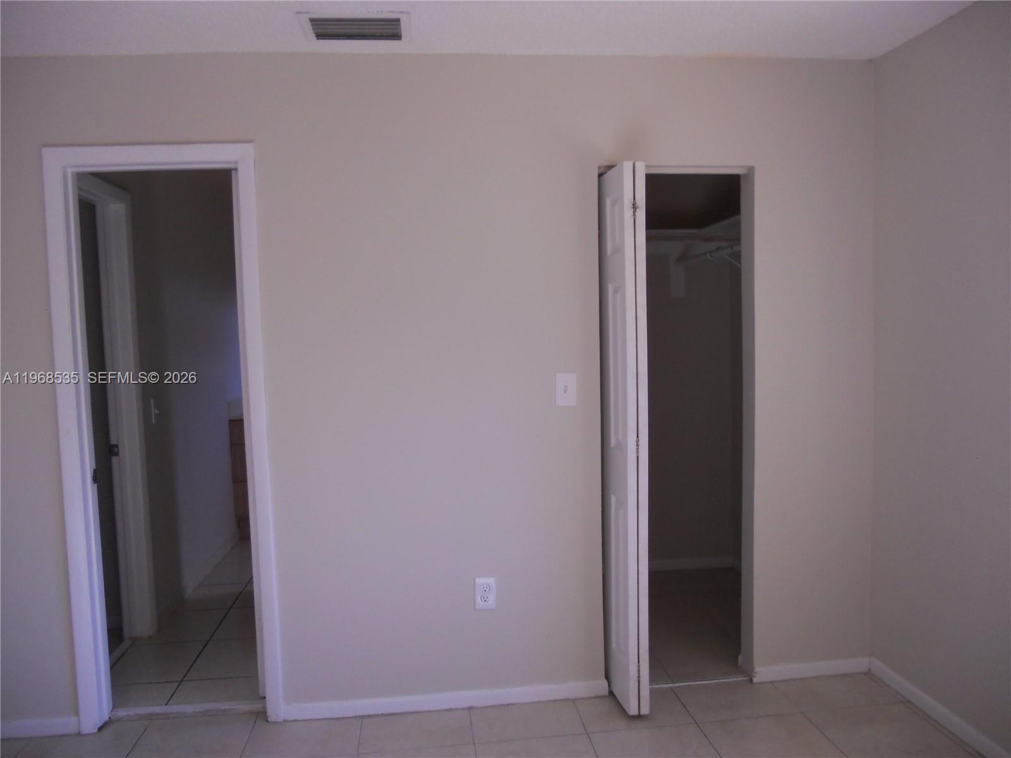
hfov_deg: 65.3
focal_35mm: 27
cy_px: 379
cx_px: 506
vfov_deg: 51.4
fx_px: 789
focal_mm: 4.9
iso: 160
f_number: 3.2
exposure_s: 1/125
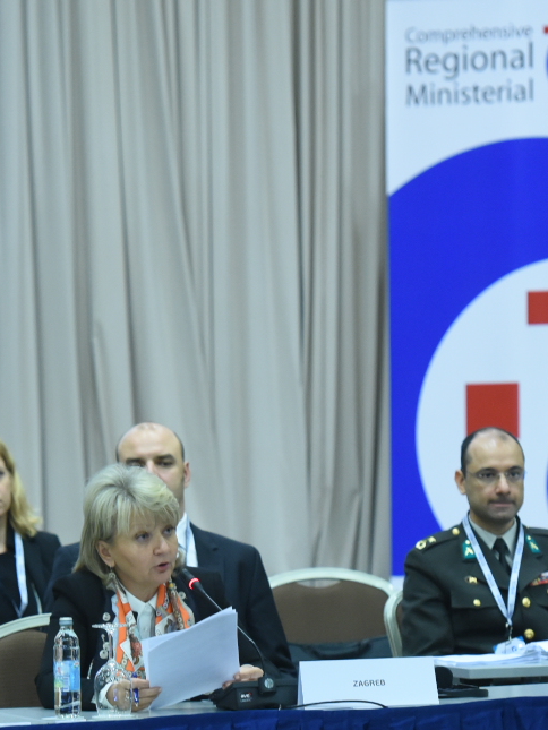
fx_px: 6879
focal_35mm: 326
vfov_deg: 6.1
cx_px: 160
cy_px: 583
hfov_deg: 4.6
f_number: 4
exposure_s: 1/60
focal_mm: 135
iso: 2500
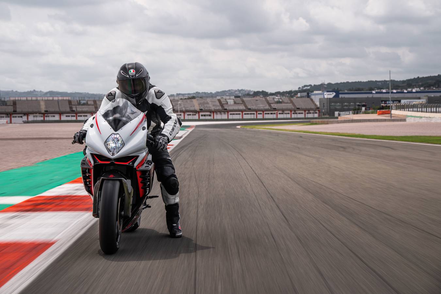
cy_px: 147
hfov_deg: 27.0
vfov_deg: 18.2
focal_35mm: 75
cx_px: 220
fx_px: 919
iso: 50
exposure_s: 1/50
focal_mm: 75
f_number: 10
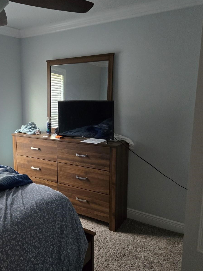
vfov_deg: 58.4
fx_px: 242
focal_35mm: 31
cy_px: 134
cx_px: 57
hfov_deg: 44.3
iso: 640
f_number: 1.8
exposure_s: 1/120
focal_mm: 5.4
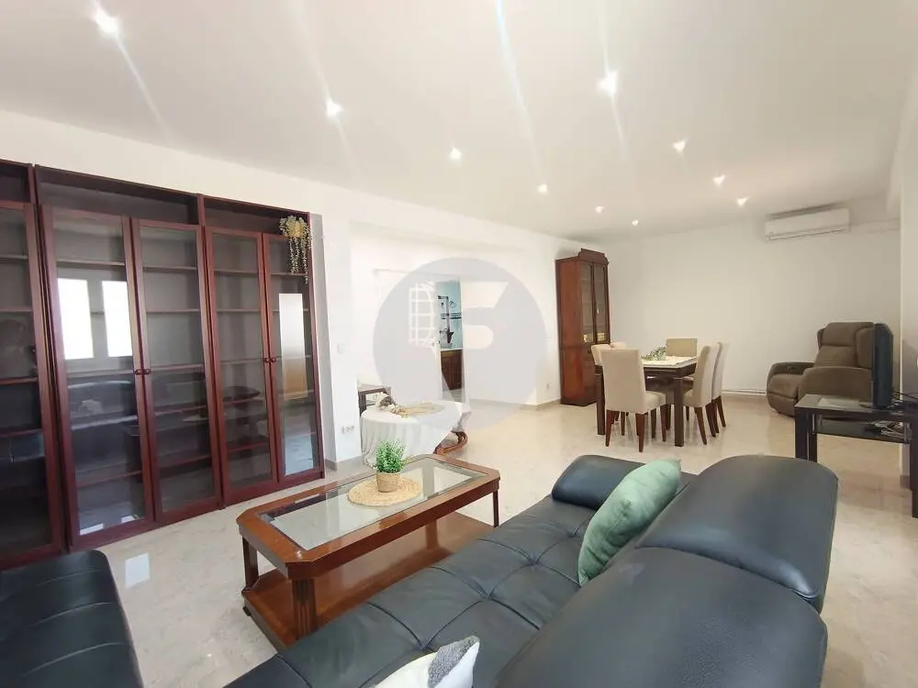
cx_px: 459
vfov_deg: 78.1
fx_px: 424
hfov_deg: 94.5
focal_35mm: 16
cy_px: 344
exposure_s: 1/50
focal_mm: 1.65
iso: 291
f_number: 2.2
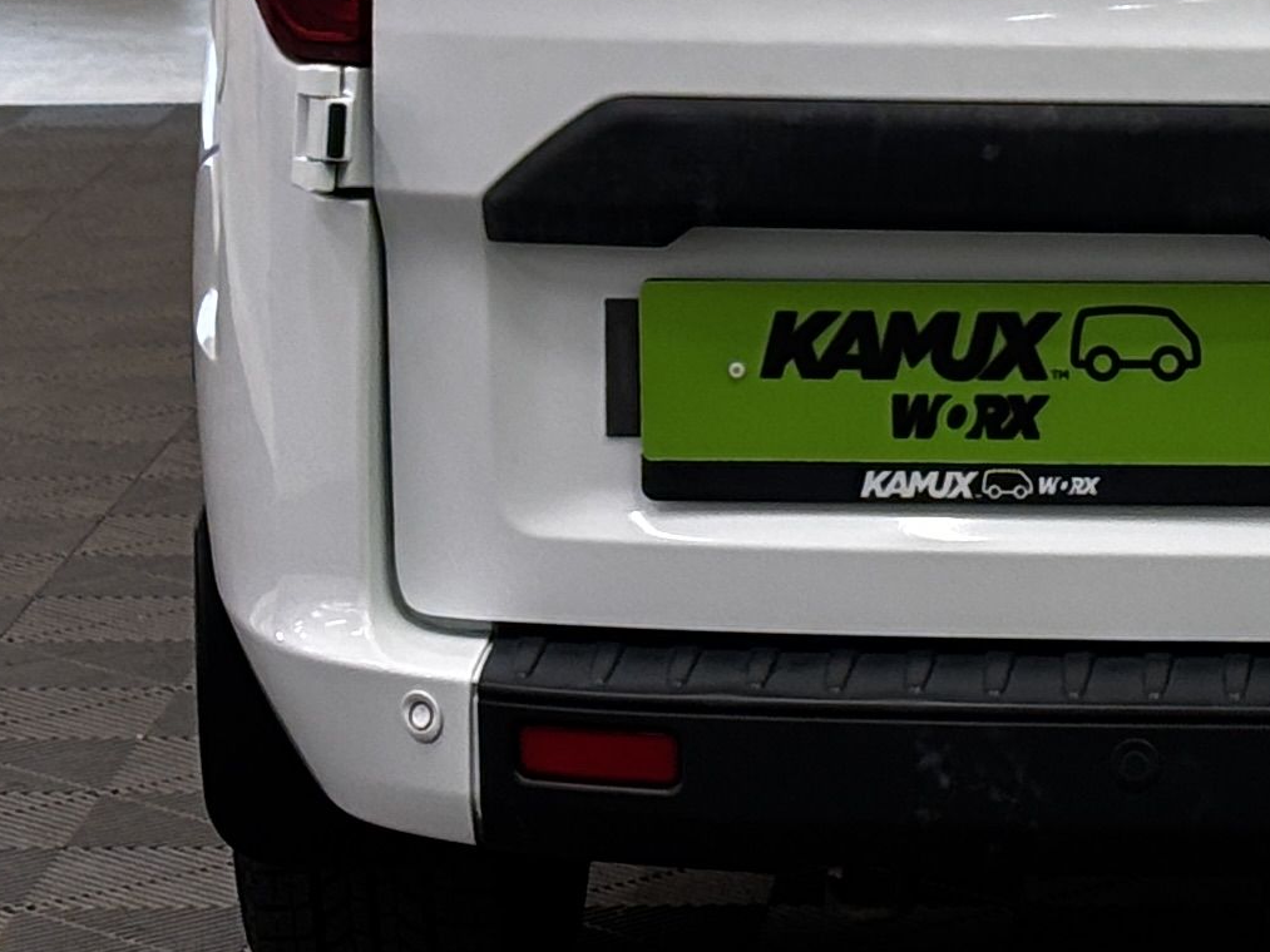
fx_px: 7595
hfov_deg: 9.4
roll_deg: -0.4
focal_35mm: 207
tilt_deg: -4.1
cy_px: -410
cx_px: 1489
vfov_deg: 7.1
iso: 40
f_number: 1.6
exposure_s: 1/100
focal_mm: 5.96
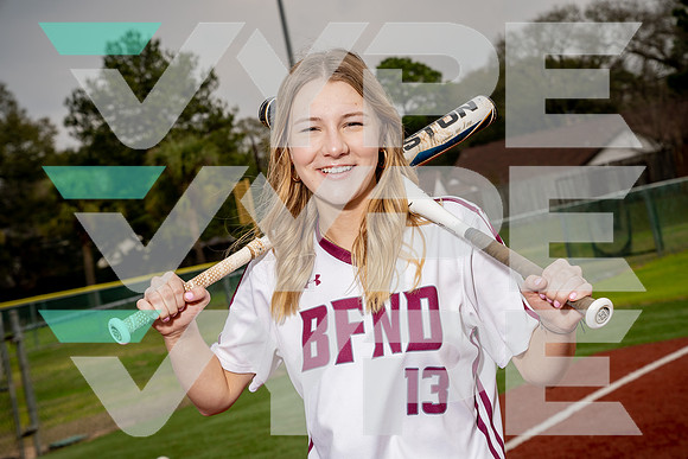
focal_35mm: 69
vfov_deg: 19.7
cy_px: 230
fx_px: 1319
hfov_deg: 29.2
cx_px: 344
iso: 100
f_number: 8
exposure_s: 1/250
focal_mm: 69
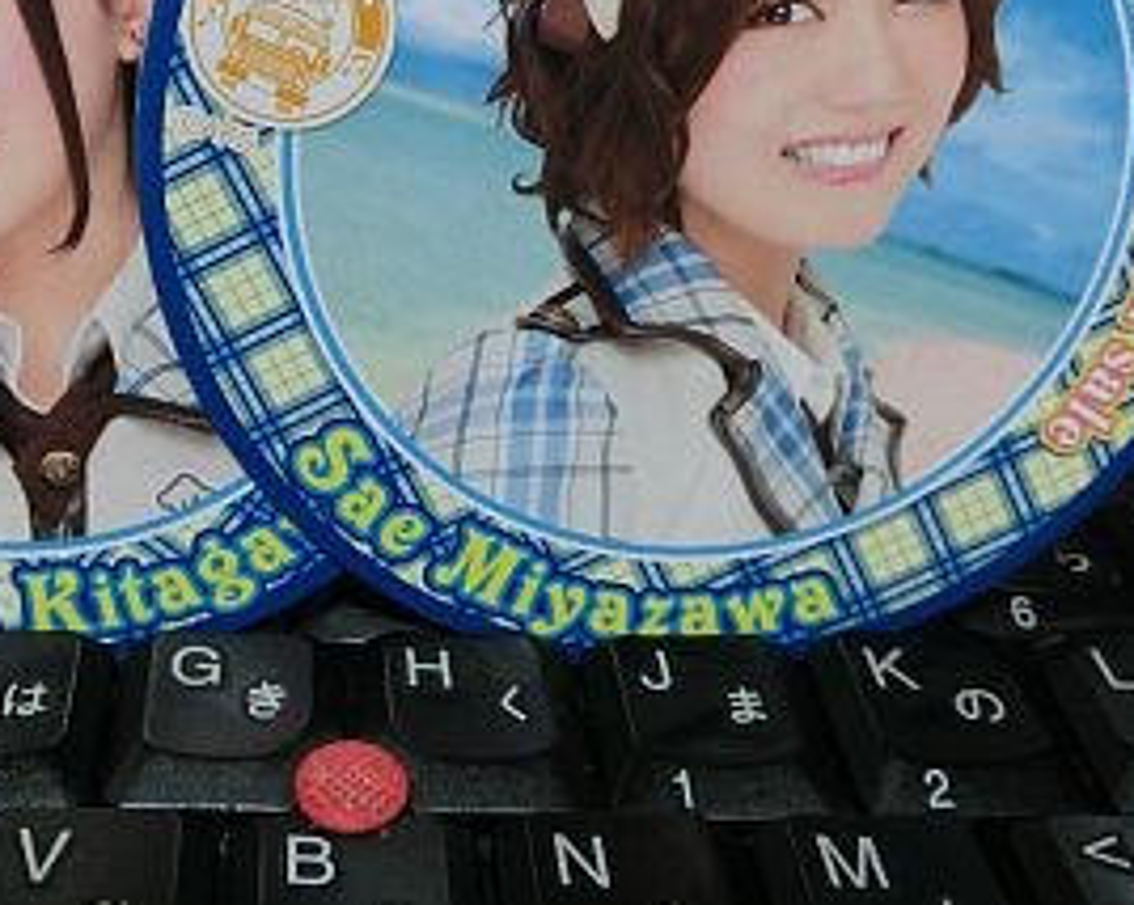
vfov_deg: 31.9
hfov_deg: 39.5
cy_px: 195
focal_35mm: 46
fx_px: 1543
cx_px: 317
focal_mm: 5
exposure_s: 1/50
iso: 800
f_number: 3
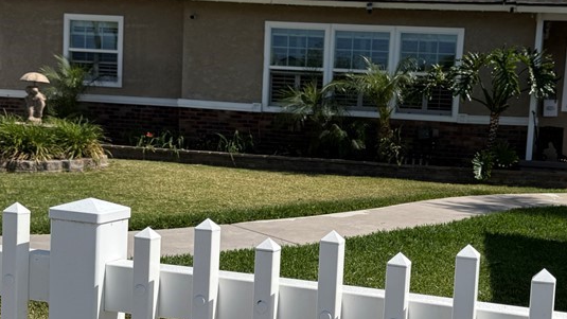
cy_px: 189
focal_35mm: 50
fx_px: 752
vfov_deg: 23.9
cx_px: 355
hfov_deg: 41.0
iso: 80
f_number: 1.78
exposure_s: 1/6173
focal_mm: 6.76
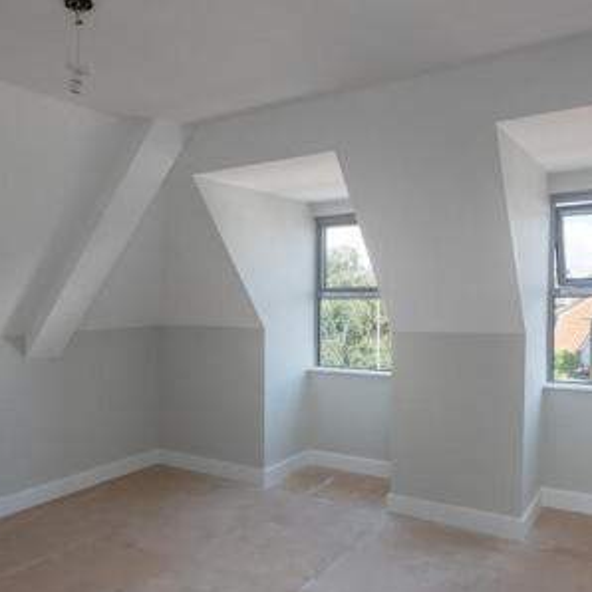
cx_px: 206
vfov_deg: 55.9
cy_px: 400
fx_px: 542
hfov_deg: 56.3
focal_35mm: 28
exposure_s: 1/125
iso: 400
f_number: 9
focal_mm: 10
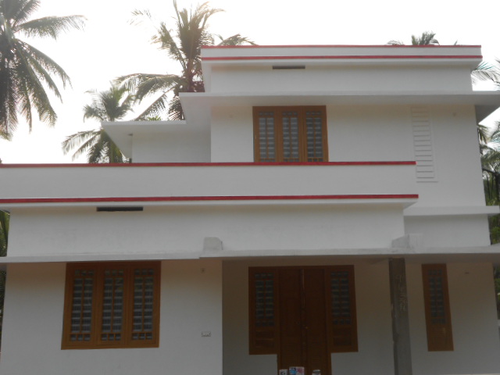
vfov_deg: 38.7
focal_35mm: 37
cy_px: 188
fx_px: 534
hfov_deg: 50.1
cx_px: 250
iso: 80
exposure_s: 1/640
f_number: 3.9
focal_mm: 6.9
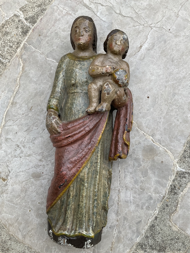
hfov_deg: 48.2
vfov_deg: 61.7
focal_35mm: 29
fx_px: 212
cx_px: 95
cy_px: 126
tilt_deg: -87.1
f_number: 1.8
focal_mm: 3
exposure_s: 1/188
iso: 16
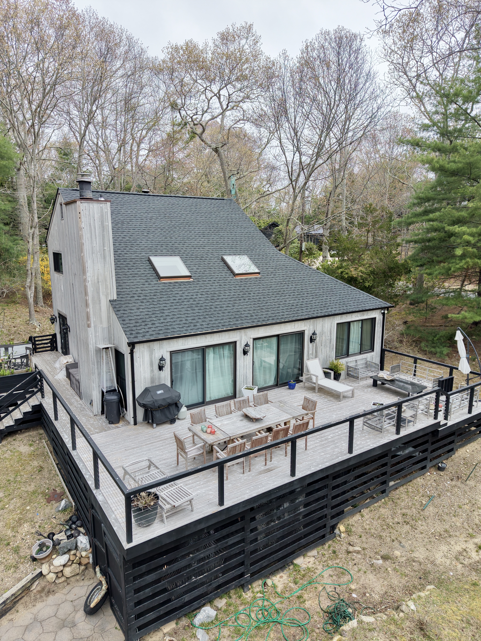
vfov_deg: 71.6
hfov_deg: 56.8
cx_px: 240
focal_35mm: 24
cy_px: 320
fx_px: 445
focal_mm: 8.67
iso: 400
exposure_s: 1/2500
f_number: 1.8
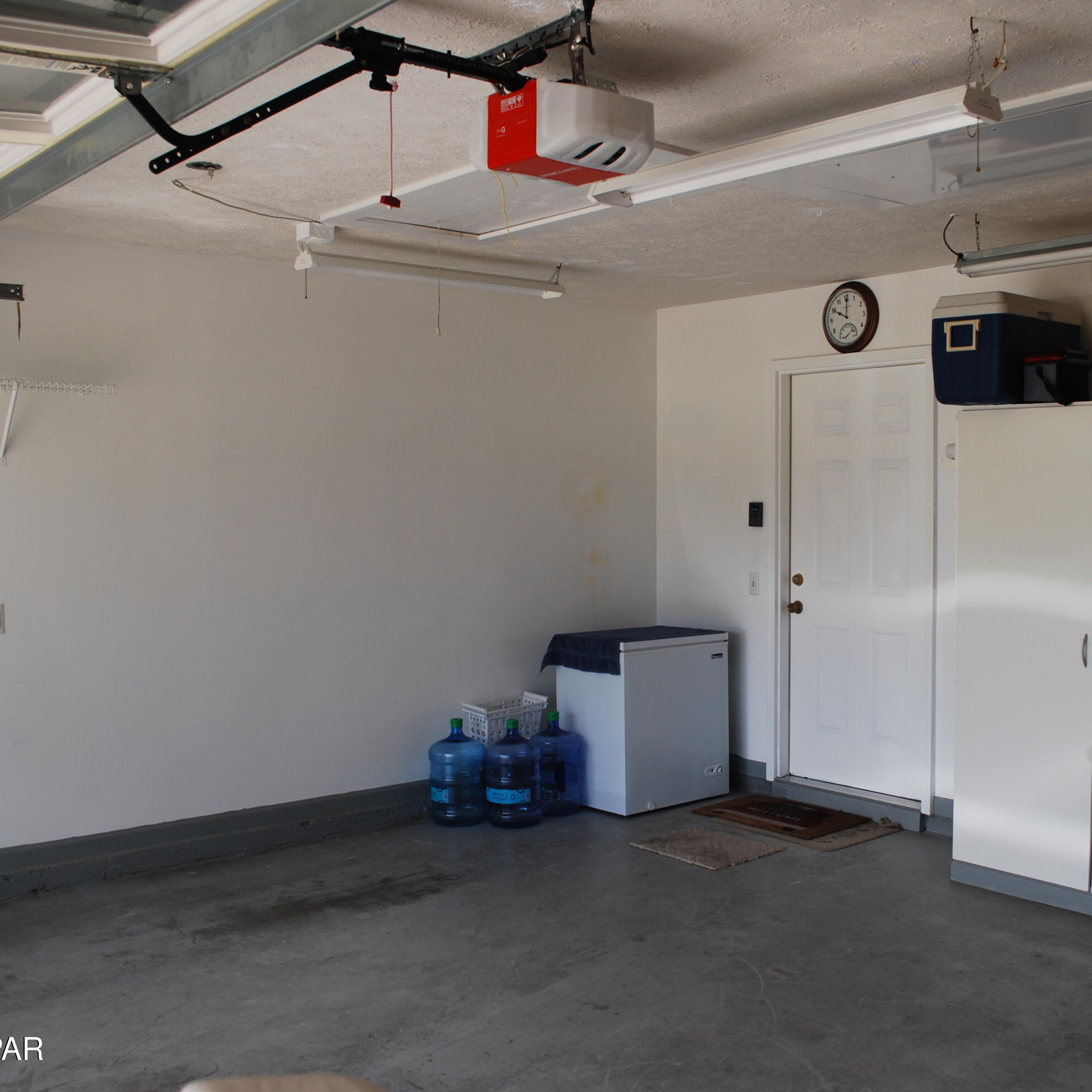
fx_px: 1249
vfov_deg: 47.2
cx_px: 688
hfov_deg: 46.8
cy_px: 543
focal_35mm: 35
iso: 125
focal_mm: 18
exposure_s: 1/125
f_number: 5.6
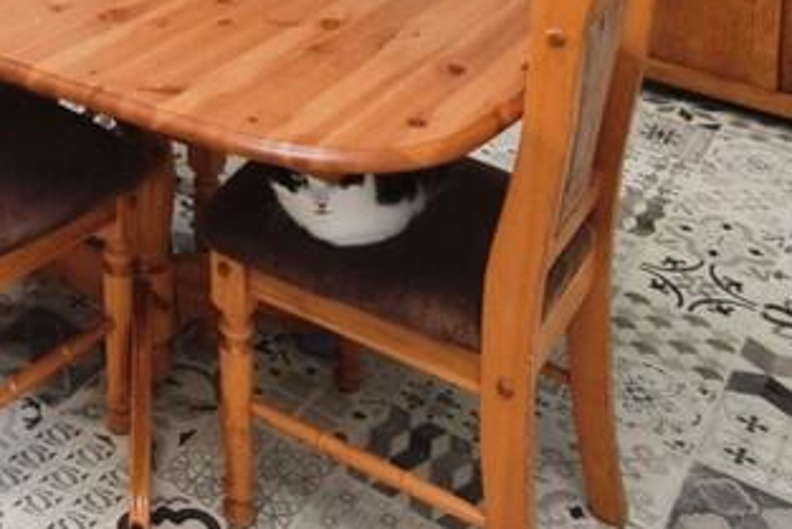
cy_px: -178
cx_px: -46
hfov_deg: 35.4
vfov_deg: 23.9
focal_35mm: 49
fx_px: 1078
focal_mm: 10
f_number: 3.5
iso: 800
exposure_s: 1/60
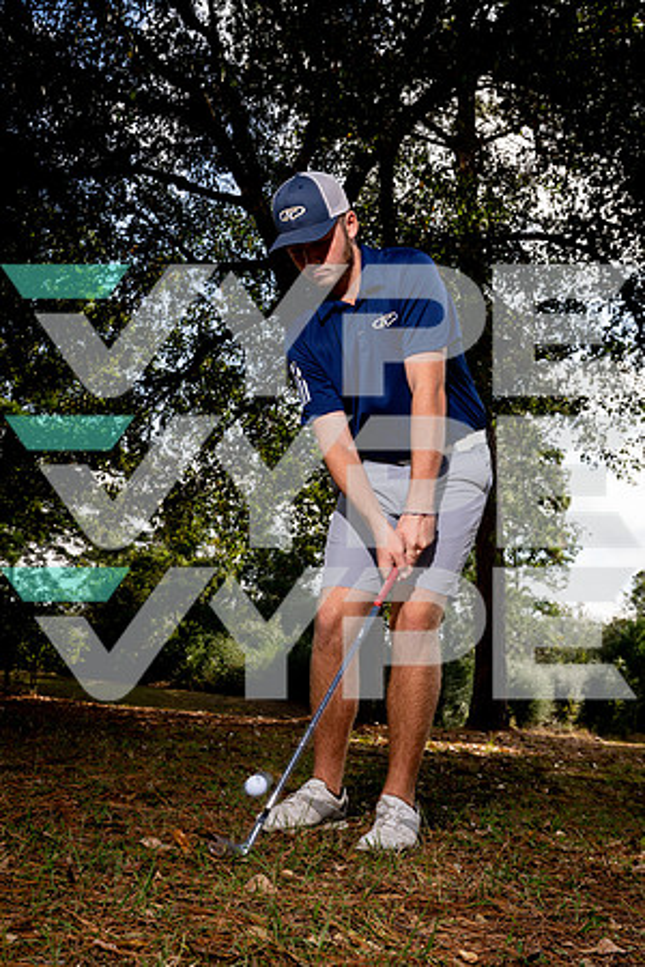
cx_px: 322
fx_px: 1021
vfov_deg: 50.7
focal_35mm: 38
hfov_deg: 35.1
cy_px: 484
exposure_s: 1/250
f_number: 8
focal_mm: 38
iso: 160
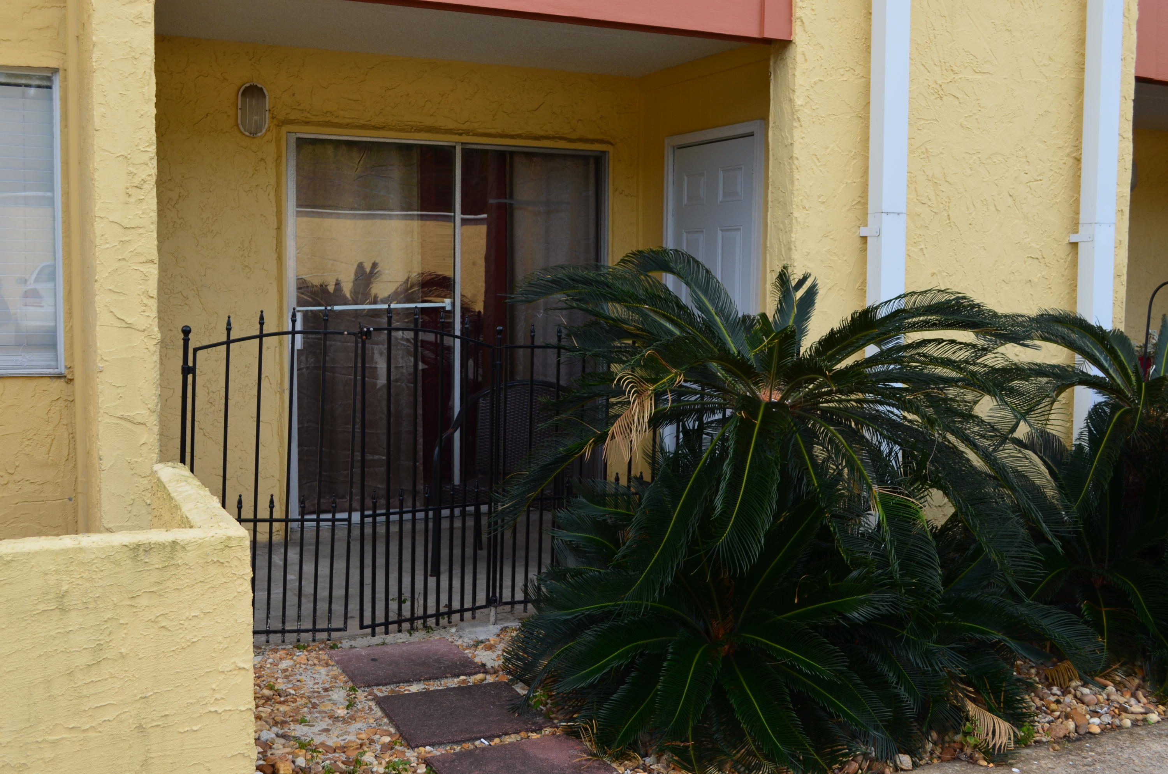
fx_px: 1263
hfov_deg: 49.6
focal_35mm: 39
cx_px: 584
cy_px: 387
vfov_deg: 34.1
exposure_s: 1/160
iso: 200
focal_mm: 26
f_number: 6.3
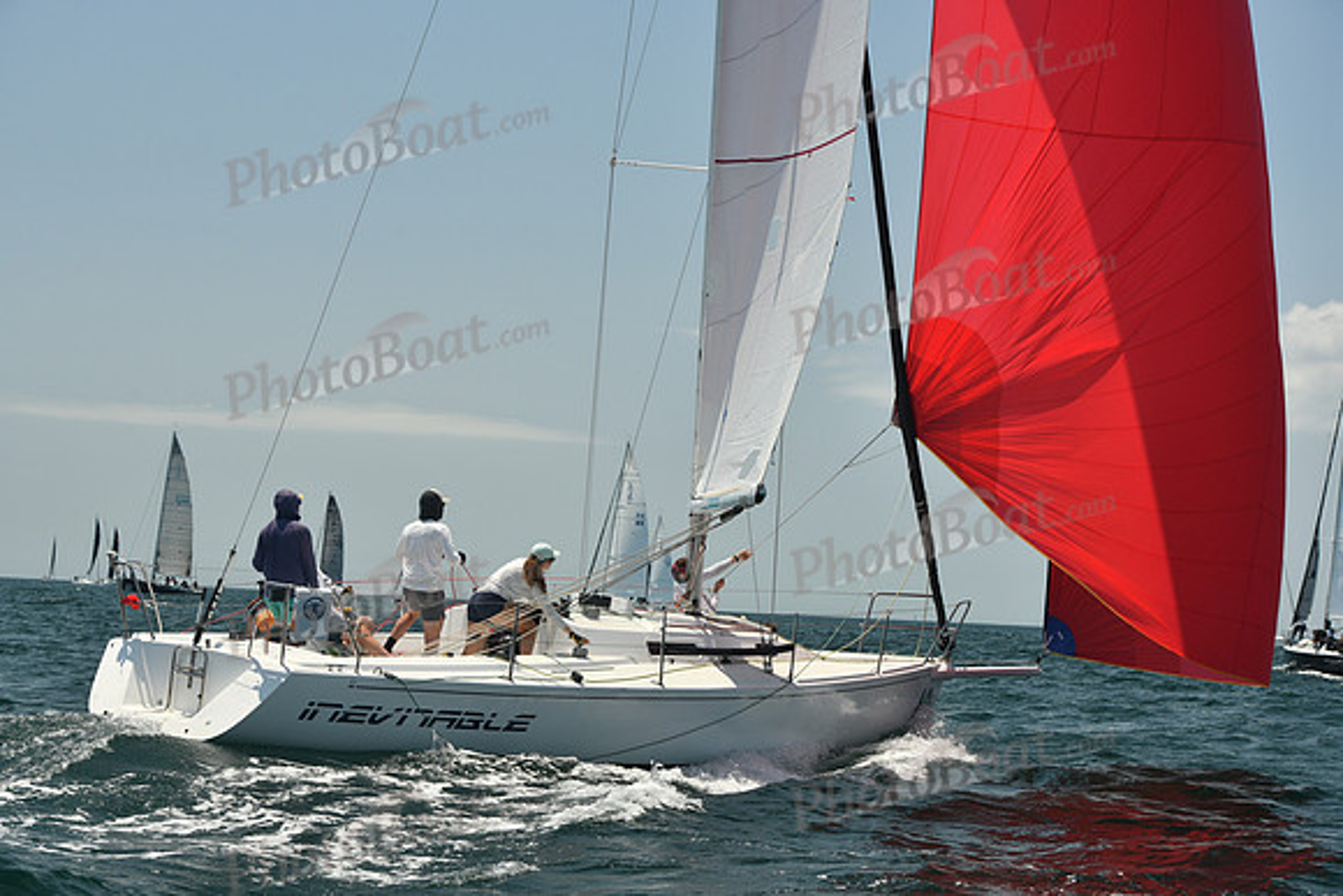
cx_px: 672
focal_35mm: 70
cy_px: 448
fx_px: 2612
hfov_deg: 28.8
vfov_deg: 19.5
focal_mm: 70
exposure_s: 1/640
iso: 320
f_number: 8
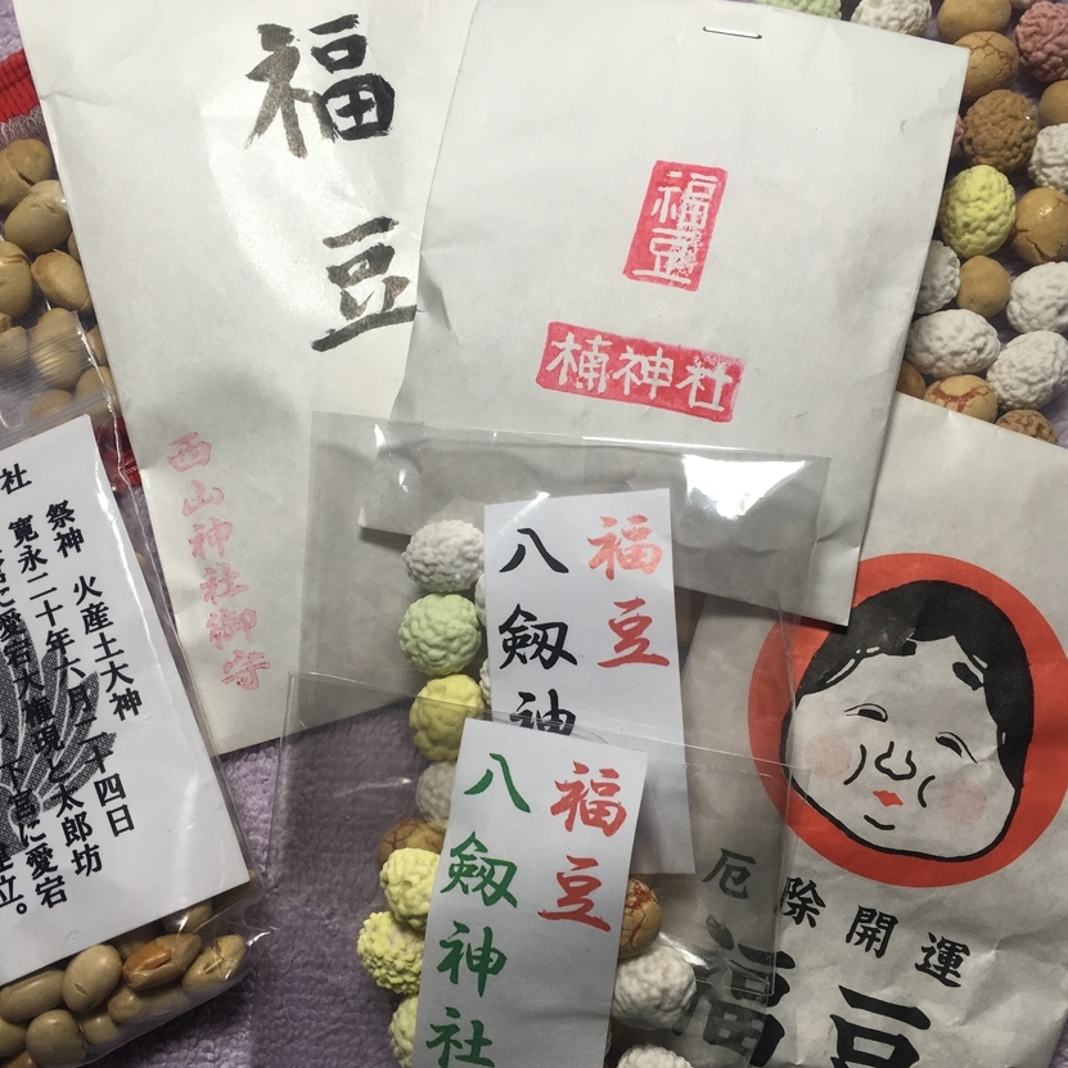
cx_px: 522
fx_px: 1292
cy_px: 542
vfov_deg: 44.9
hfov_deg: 44.9
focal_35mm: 37
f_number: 2.2
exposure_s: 1/120
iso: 40
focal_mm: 4.15
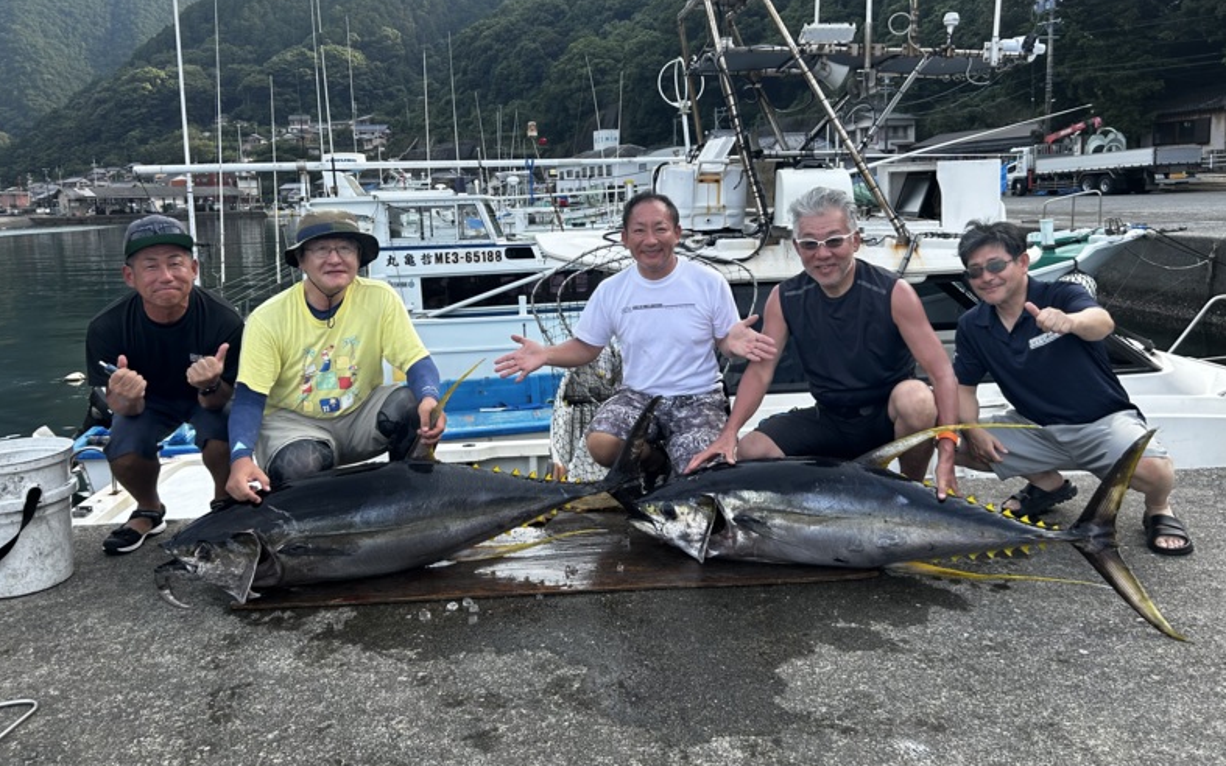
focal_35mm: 28
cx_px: 604
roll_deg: +1.7
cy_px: 310
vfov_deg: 44.3
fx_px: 936
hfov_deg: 66.5
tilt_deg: -6.8
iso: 50
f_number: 1.5
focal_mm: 5.7
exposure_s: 1/1029
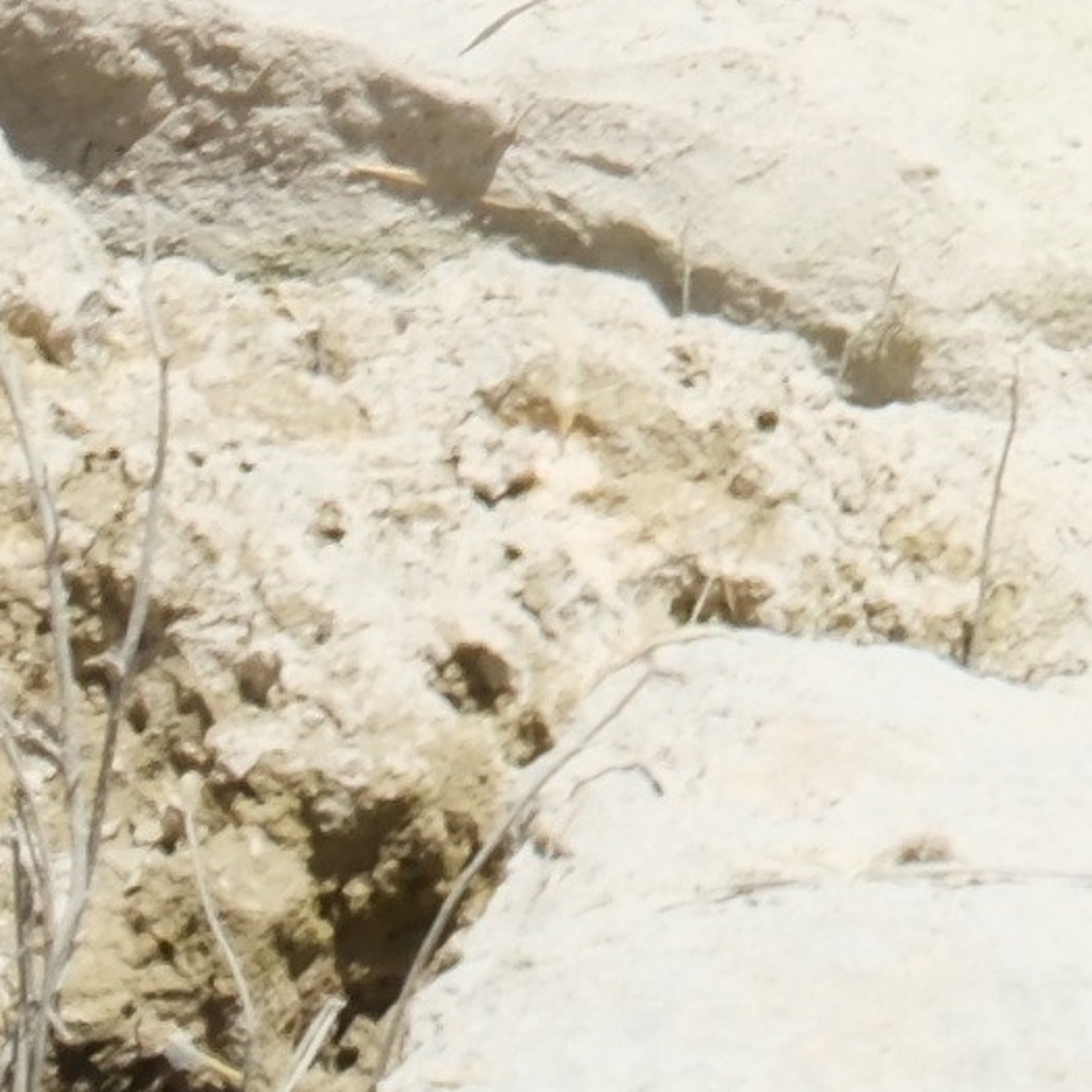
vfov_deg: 5.9
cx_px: 2858
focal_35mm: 279
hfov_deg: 6.0
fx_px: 9958
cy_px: -1889
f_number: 11
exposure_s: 1/250
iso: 320
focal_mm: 25.7
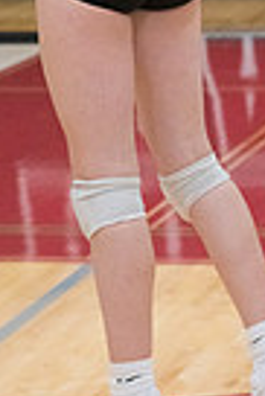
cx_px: 84
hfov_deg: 5.9
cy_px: -143
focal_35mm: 232
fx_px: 2555
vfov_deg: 8.7
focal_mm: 70
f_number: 4.5
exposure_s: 1/1000
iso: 6400
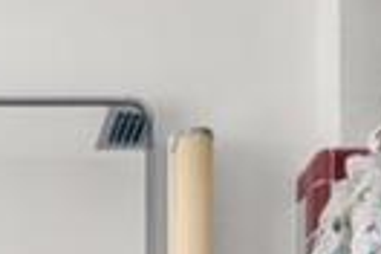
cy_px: 629
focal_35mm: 93
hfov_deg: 21.2
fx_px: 984
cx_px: 6
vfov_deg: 11.7
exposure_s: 1/25
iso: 400
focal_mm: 12
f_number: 11
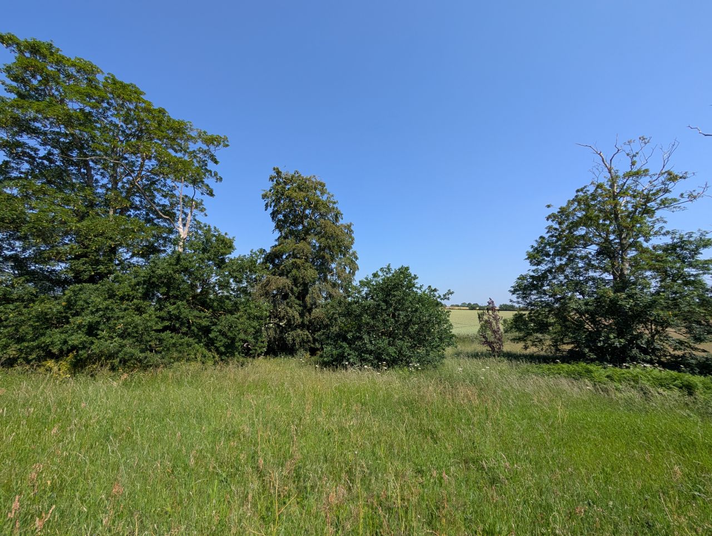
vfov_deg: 94.6
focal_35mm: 12
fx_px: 247
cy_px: 268
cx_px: 356
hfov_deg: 110.5
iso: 56
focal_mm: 2.02
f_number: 1.7
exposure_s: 1/2016
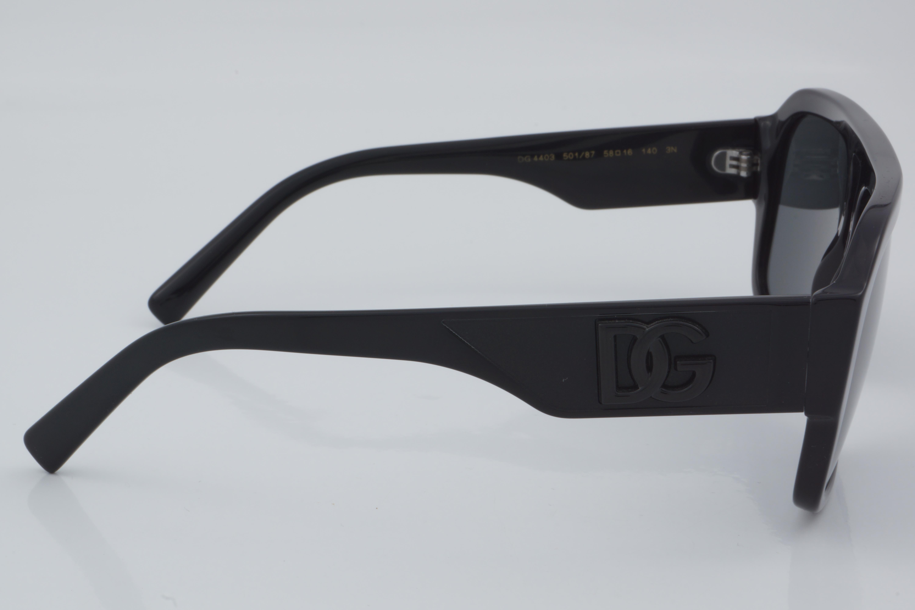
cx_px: 458
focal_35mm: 82
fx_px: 2097
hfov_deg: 24.6
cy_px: 305
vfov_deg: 16.6
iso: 100
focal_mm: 55
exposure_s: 1/4
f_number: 32
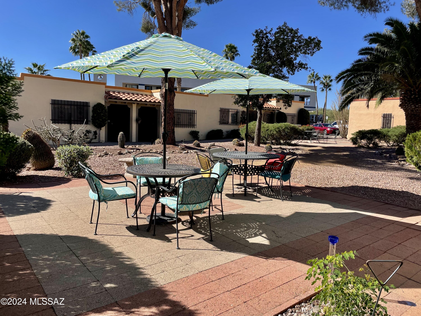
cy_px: 158
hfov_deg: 67.3
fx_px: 316
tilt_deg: -5.0
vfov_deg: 53.1
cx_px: 210
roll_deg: -2.3
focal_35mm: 26
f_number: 1.6
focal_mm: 4.2
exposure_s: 1/2882
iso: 32
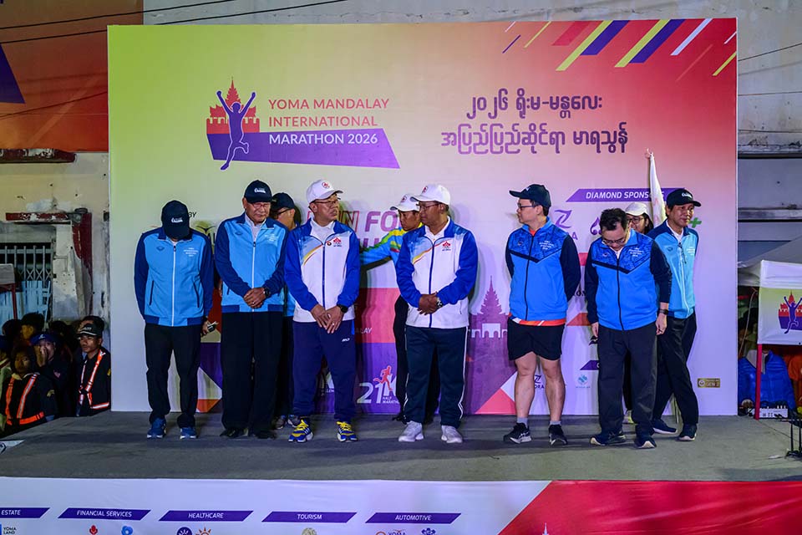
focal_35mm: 40
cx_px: 401
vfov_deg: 33.4
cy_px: 268
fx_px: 891
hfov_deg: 48.5
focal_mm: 40
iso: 5000
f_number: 5.6
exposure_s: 1/250
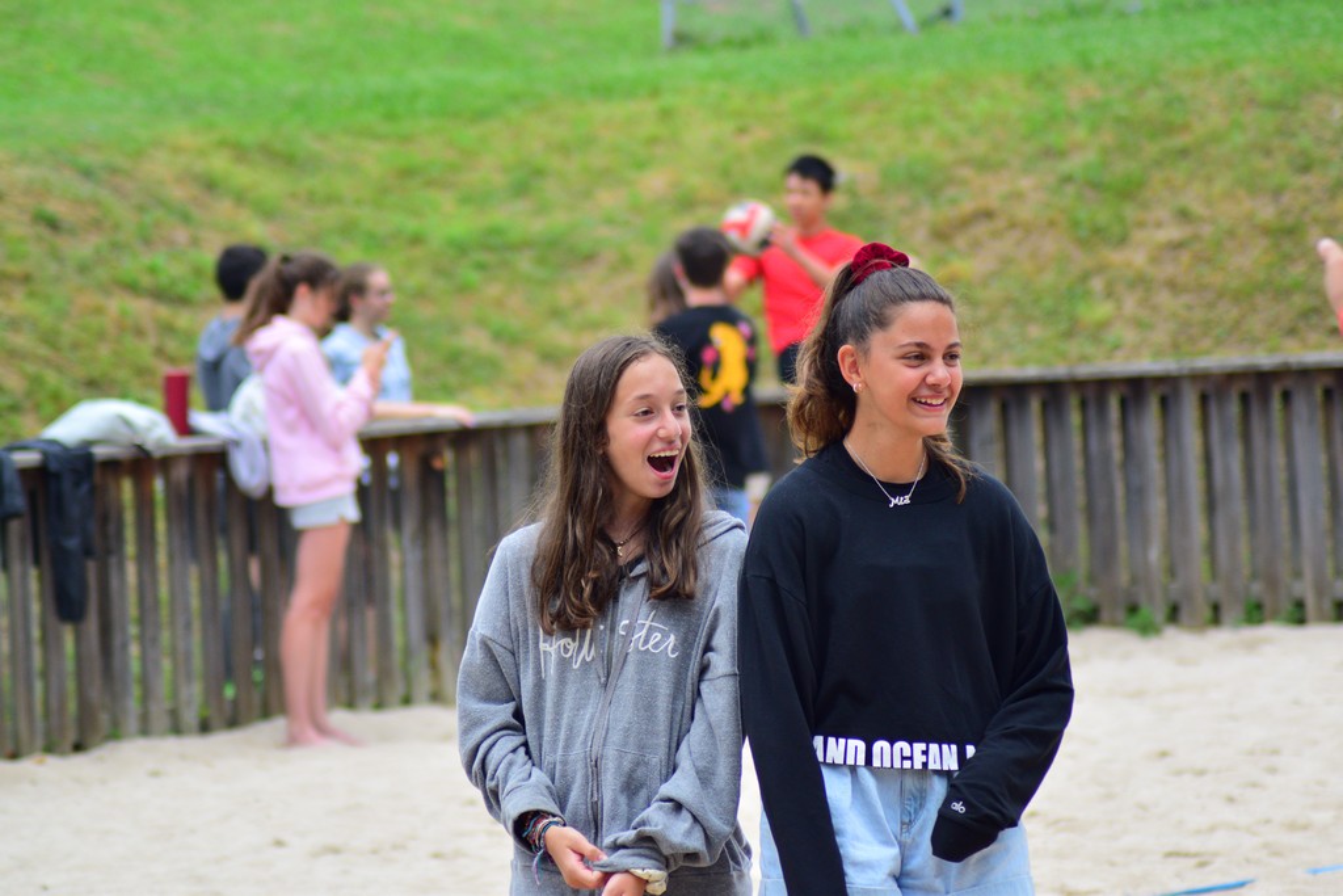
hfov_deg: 10.2
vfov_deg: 6.8
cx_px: 672
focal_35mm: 202
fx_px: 7555
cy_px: 448
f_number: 4.2
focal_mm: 135
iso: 450
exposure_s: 1/1250
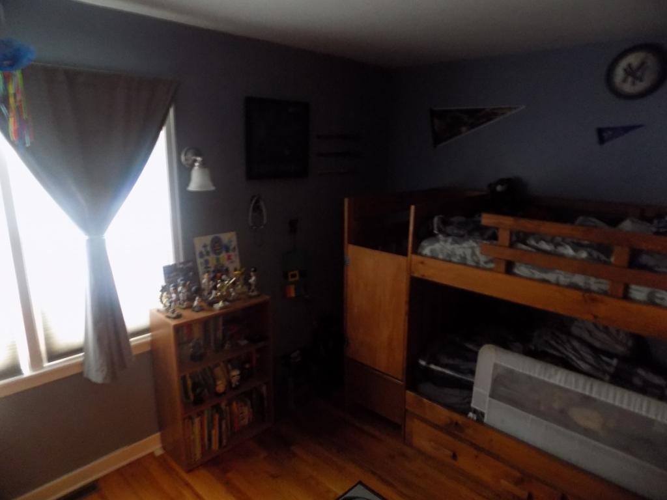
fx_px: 443
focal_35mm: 23
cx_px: 334
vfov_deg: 58.9
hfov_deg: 73.9
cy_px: 250
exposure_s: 1/3
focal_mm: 4
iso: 400
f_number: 3.1
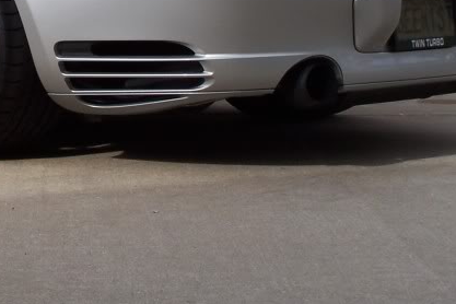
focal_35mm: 171
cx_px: -12
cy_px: -34
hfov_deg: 11.9
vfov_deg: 8.0
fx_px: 2166
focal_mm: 11.1
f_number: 4.5
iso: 80
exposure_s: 1/500
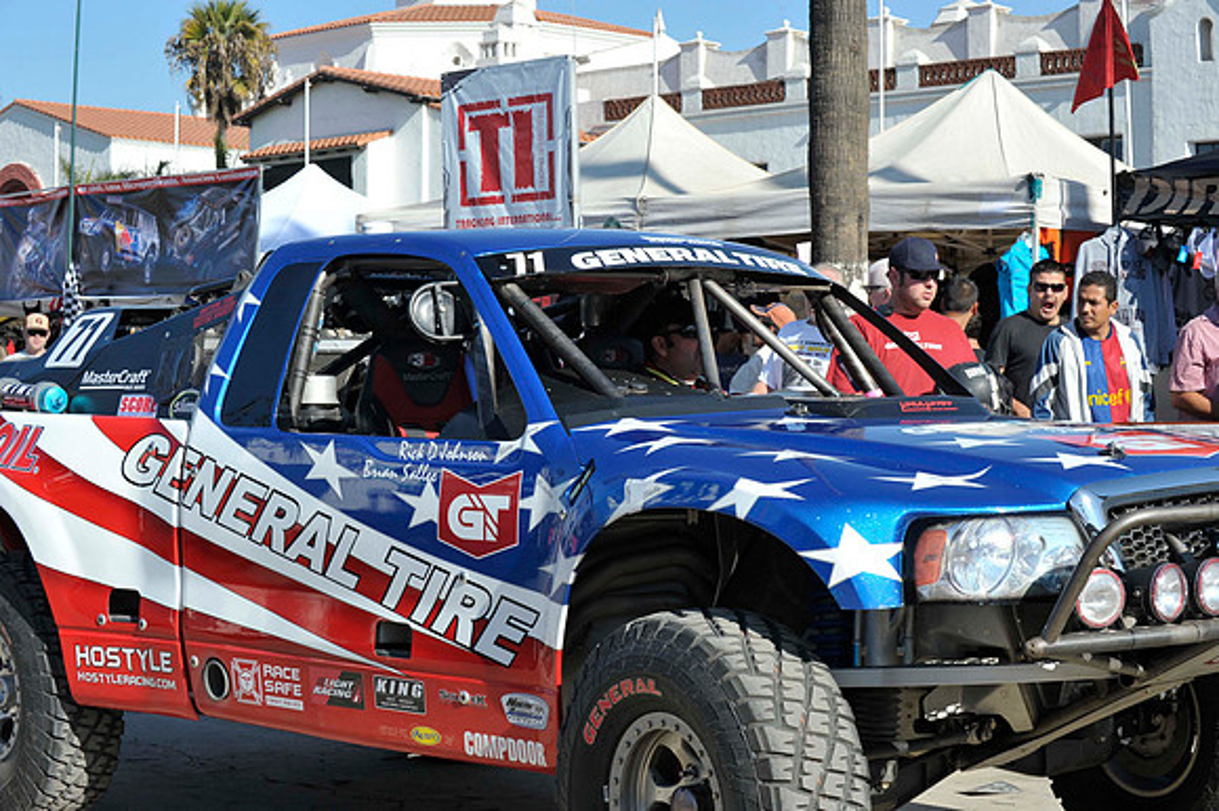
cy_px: 406
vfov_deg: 19.4
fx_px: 2369
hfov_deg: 28.9
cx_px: 610
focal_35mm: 70
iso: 320
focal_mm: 70
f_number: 10
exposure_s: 1/400
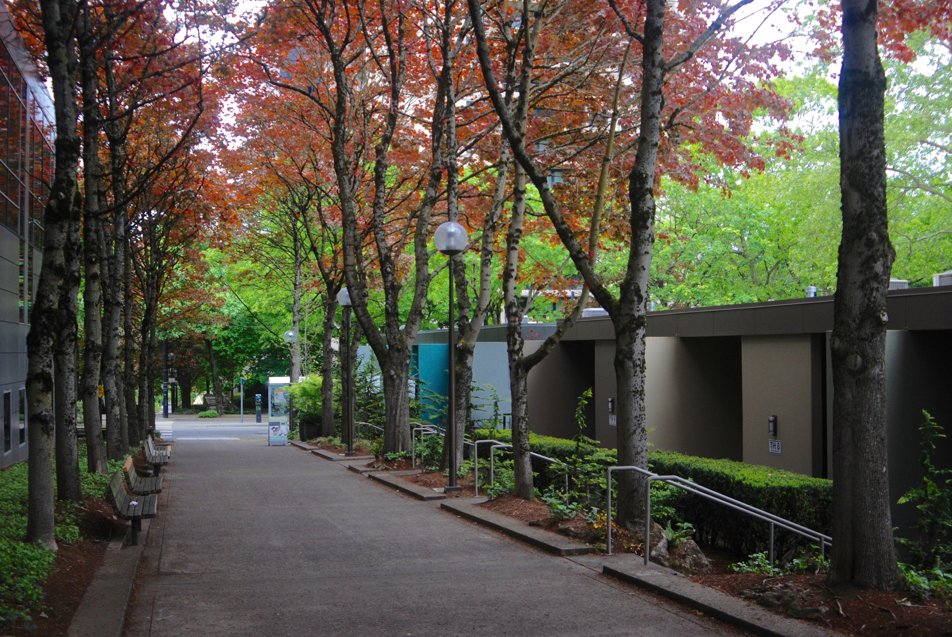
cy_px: 318
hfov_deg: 46.3
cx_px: 476
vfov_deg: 32.0
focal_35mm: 42
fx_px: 1112
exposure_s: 1/400
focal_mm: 28
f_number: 3.5
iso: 200
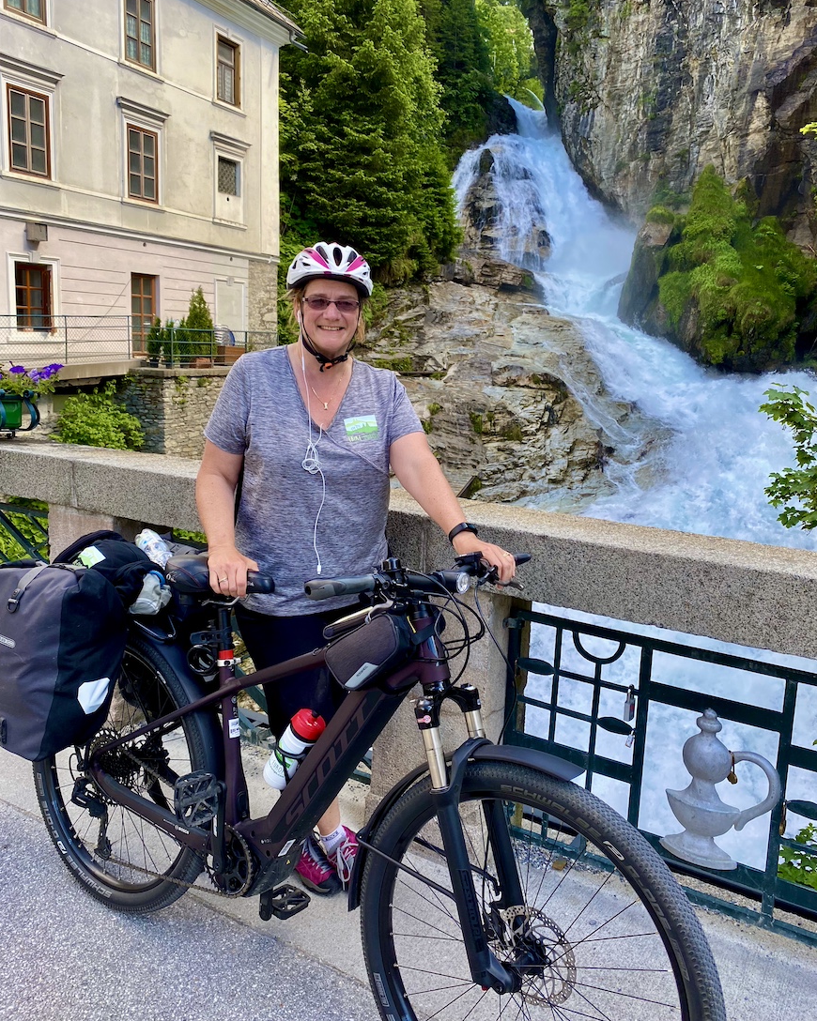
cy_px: 474
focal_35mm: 28
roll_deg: -1.7
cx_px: 417
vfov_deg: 62.1
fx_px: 847
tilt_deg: -9.7
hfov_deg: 51.5
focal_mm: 4.25
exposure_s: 1/393
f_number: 1.8
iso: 32
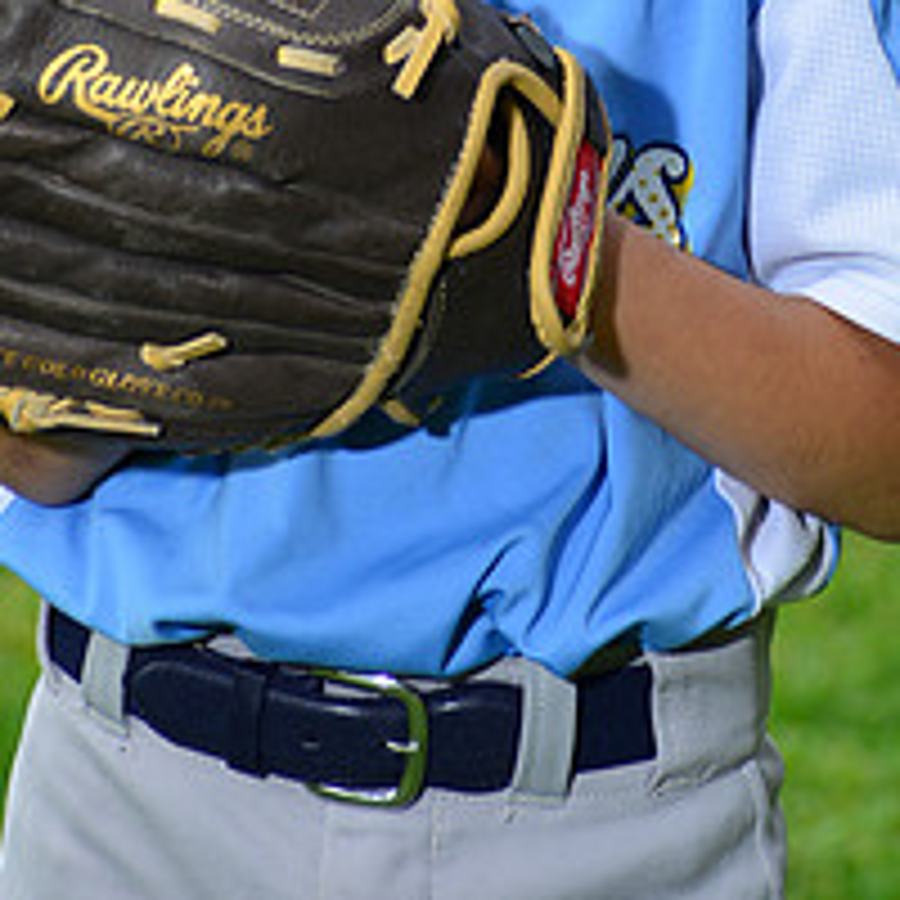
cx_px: 439
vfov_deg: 3.5
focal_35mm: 494
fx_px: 14531
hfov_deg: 3.5
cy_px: -320
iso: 160
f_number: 10
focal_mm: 200
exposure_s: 1/200
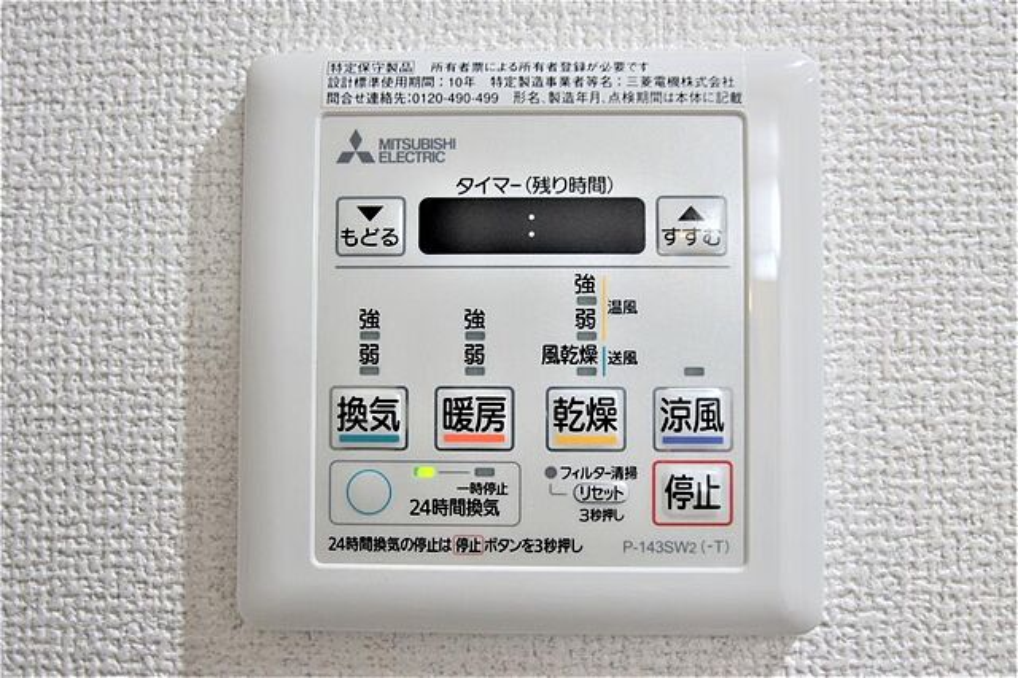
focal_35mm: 36
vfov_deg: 36.8
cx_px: 509
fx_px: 1017
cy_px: 339
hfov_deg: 53.2
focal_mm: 24
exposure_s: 1/40
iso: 250
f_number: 4.5
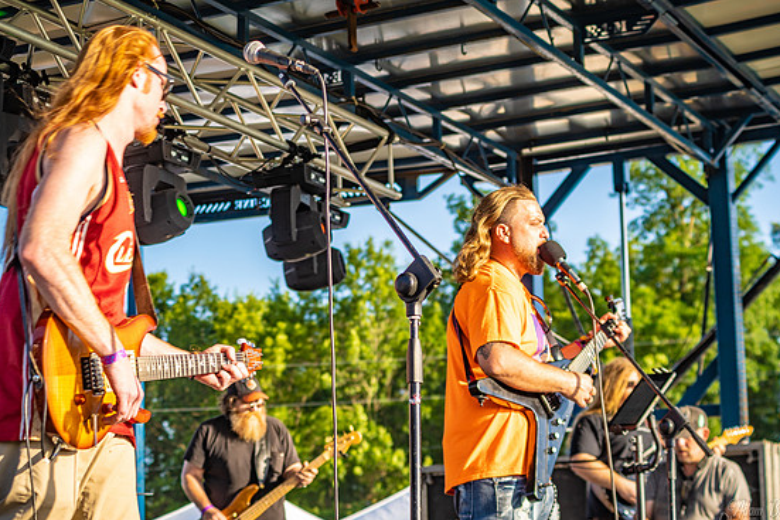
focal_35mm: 79
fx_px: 1711
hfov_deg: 25.7
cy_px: 263
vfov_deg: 17.3
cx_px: 406
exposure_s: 1/125
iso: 100
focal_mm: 75
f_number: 5.6
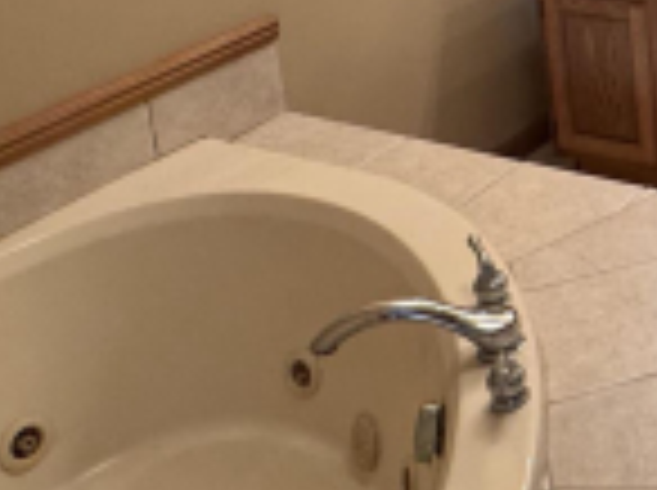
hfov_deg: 24.7
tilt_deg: -13.6
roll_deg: +2.2
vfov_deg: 20.4
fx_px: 1213
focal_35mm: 64
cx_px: 934
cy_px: -193
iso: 250
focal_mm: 2.22
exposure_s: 1/60
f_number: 2.2
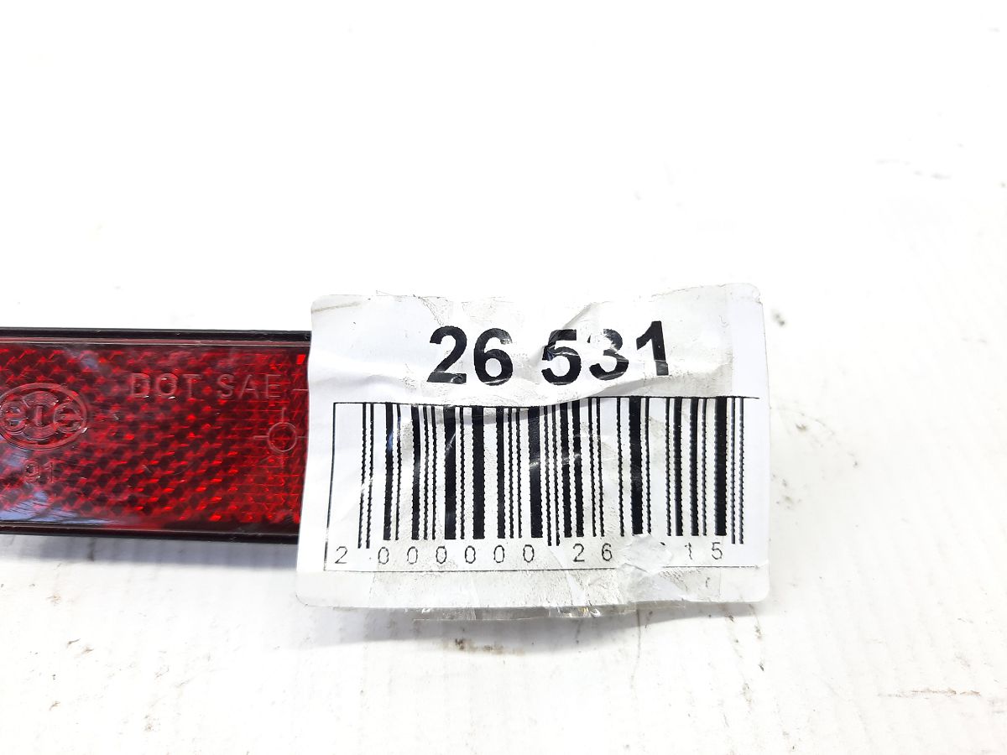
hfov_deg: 69.4
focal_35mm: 25
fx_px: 727
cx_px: 504
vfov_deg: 54.9
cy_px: 378
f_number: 2
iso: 100
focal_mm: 4.6
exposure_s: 1/50
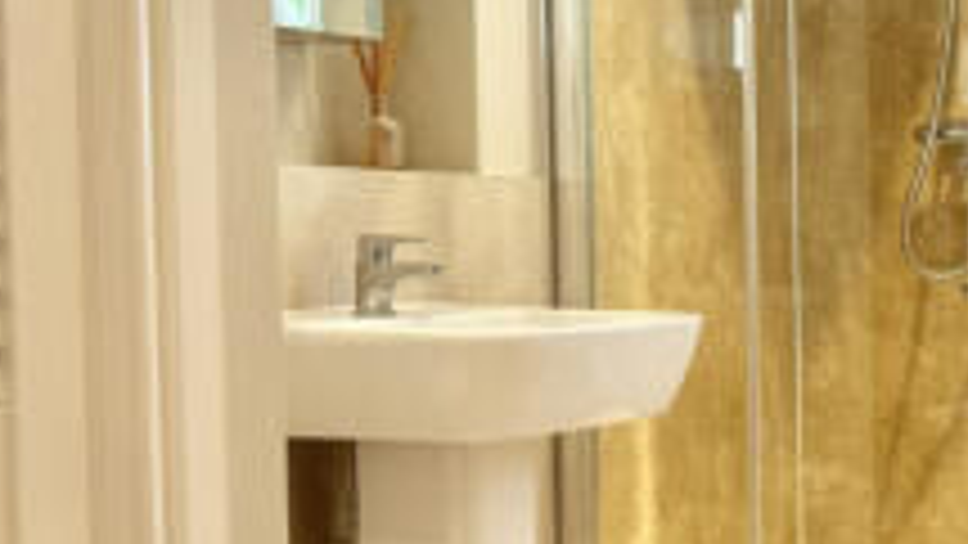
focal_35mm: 71
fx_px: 1823
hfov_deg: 26.7
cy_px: 285
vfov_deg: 17.0
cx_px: 1132
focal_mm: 6.76
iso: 80
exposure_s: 1/100
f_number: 1.78
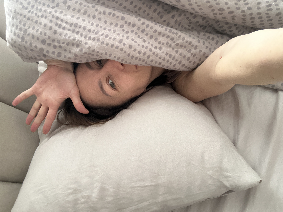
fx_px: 188
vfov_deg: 58.9
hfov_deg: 73.9
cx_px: 142
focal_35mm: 23
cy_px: 106
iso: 400
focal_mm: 2.69
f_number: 1.9
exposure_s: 1/39
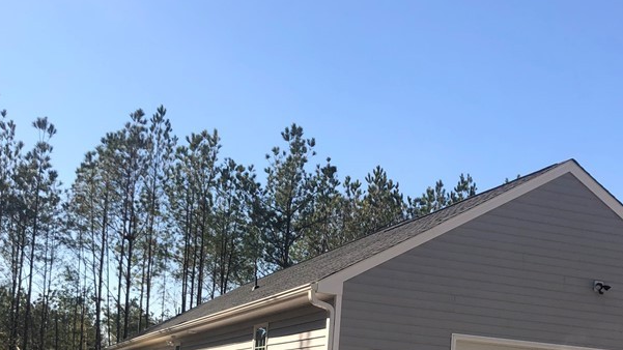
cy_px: 342
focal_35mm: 52
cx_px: 299
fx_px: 859
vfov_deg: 22.3
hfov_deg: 39.9
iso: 20
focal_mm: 3.99
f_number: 1.8
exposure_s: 1/2088
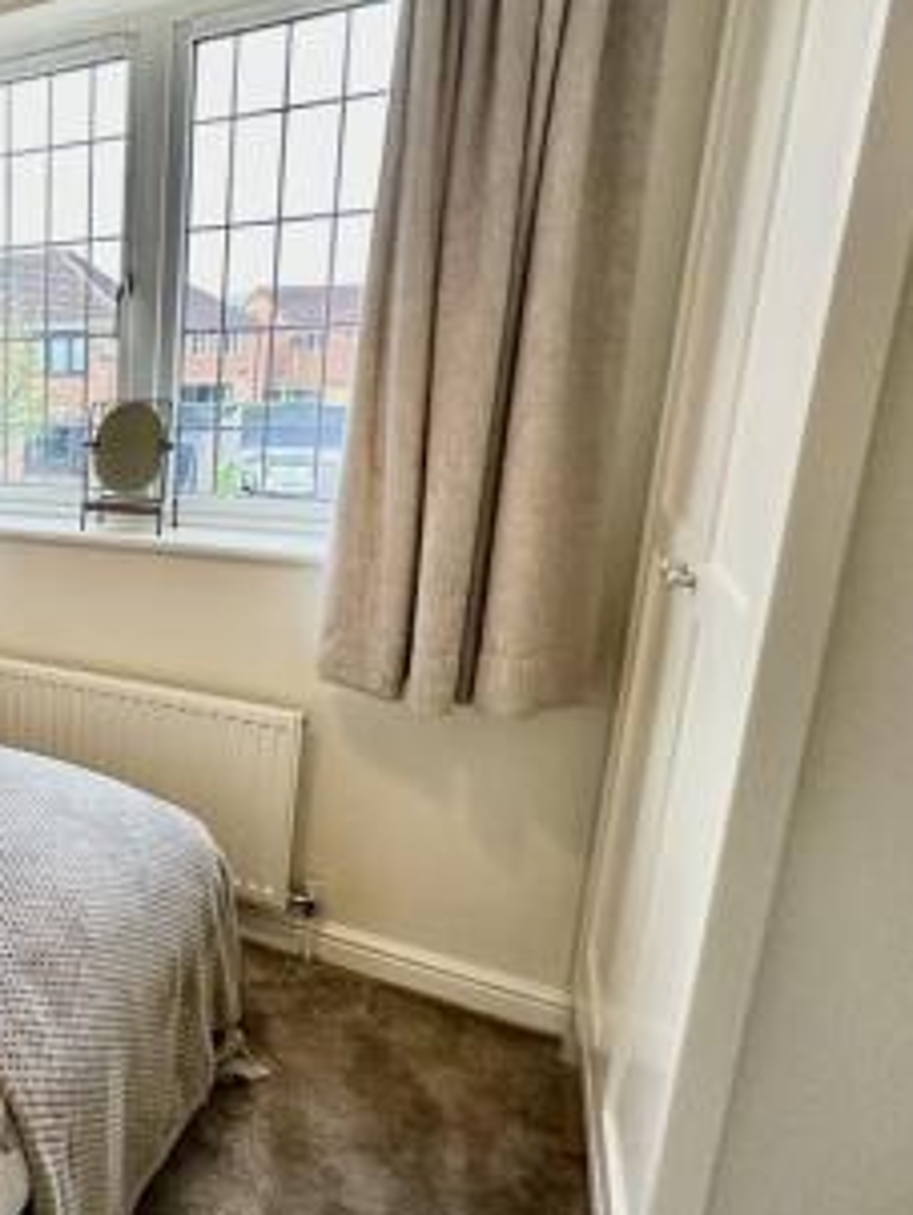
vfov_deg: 65.2
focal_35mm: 27
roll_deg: +1.9
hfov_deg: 39.1
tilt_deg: -13.4
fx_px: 948
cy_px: 573
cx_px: -155
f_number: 2.2
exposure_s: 1/100
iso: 200
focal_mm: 2.22
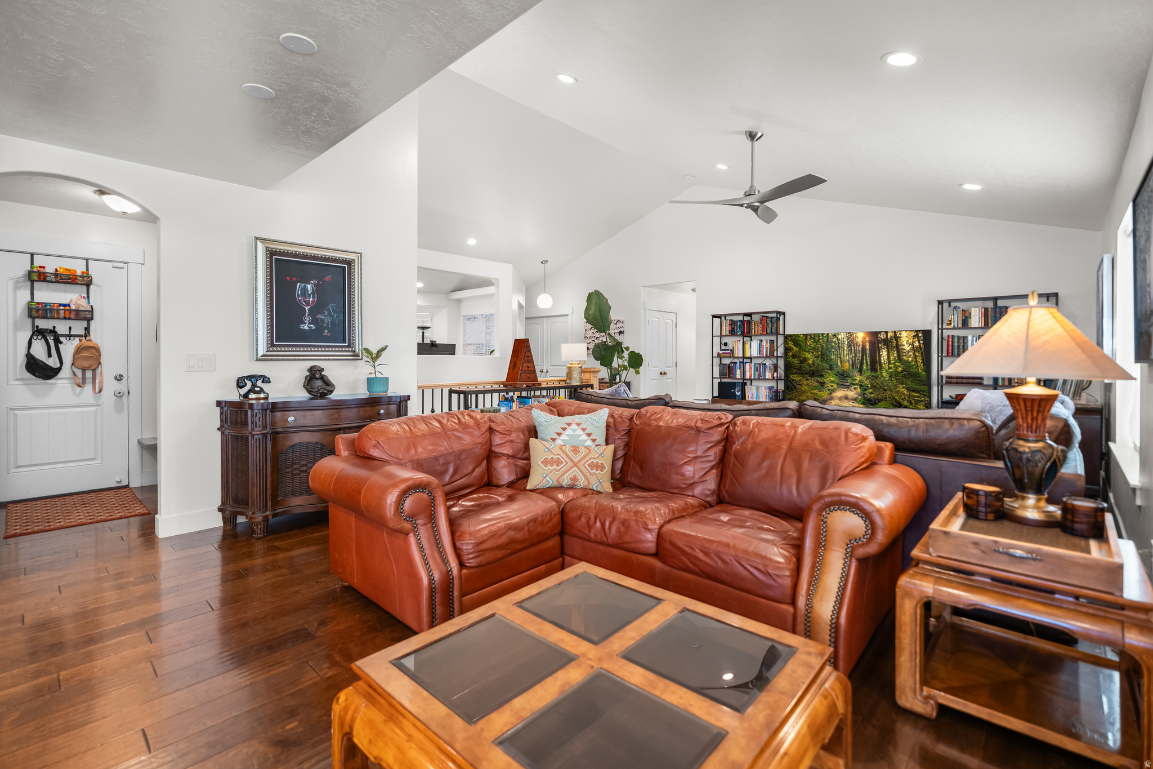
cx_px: 576
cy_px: 384
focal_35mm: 16
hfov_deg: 96.7
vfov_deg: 73.7
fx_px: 512
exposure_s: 1/15
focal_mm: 16
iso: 800
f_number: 2.8
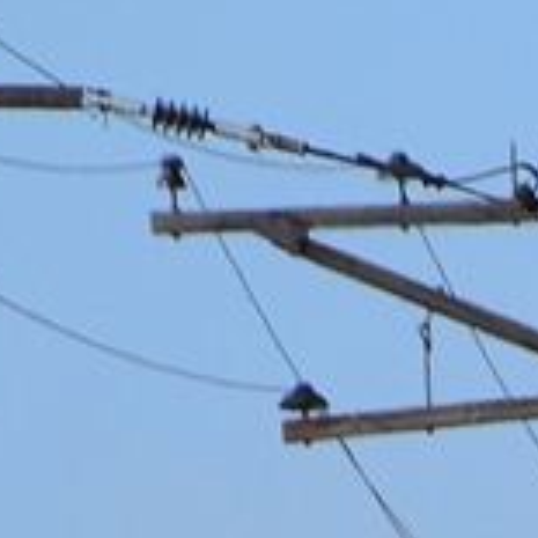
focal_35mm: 2079
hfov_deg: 0.8
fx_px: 36557
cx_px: 1364
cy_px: 1321
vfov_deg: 0.8
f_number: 11
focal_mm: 210
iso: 400
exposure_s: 1/500
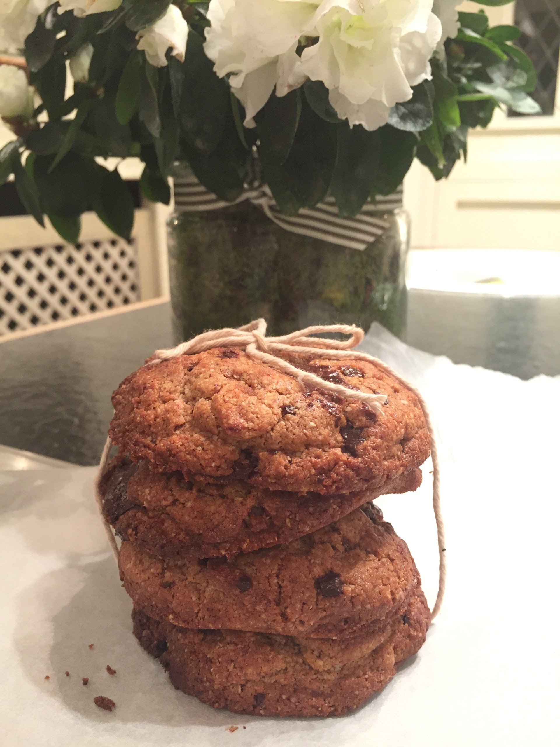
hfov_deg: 48.2
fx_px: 626
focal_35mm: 29
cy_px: 374
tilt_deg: -15.1
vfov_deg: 61.7
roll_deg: +0.7
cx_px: 280
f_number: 2.2
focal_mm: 4.15
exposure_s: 1/33
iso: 160
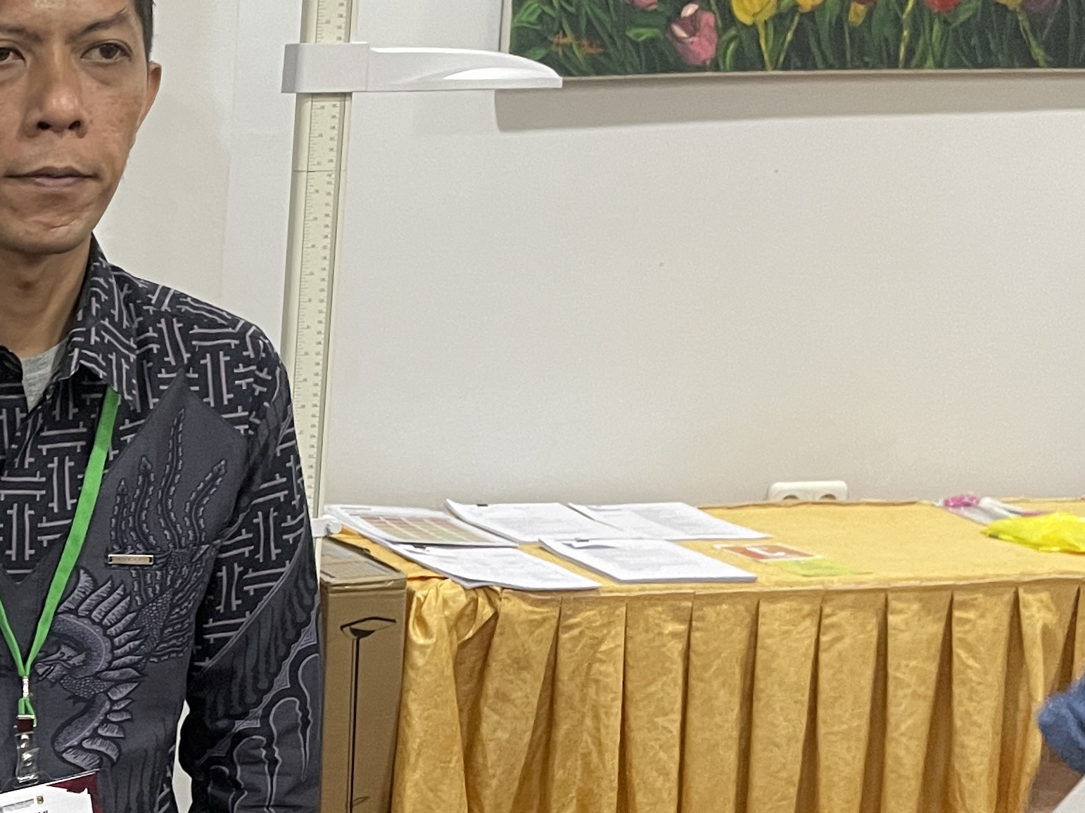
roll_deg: +0.3
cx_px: -291
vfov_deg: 21.3
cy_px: 662
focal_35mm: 68
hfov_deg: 25.1
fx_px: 2131
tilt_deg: -14.1
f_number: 1.6
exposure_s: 1/60
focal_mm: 4.2
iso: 400
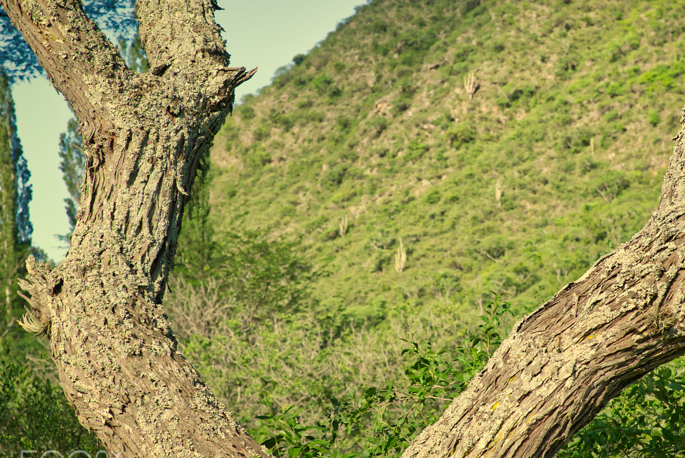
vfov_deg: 14.1
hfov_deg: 21.0
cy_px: 240
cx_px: 429
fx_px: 1846
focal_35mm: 97
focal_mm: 50
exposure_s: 1/250
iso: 220
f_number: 8
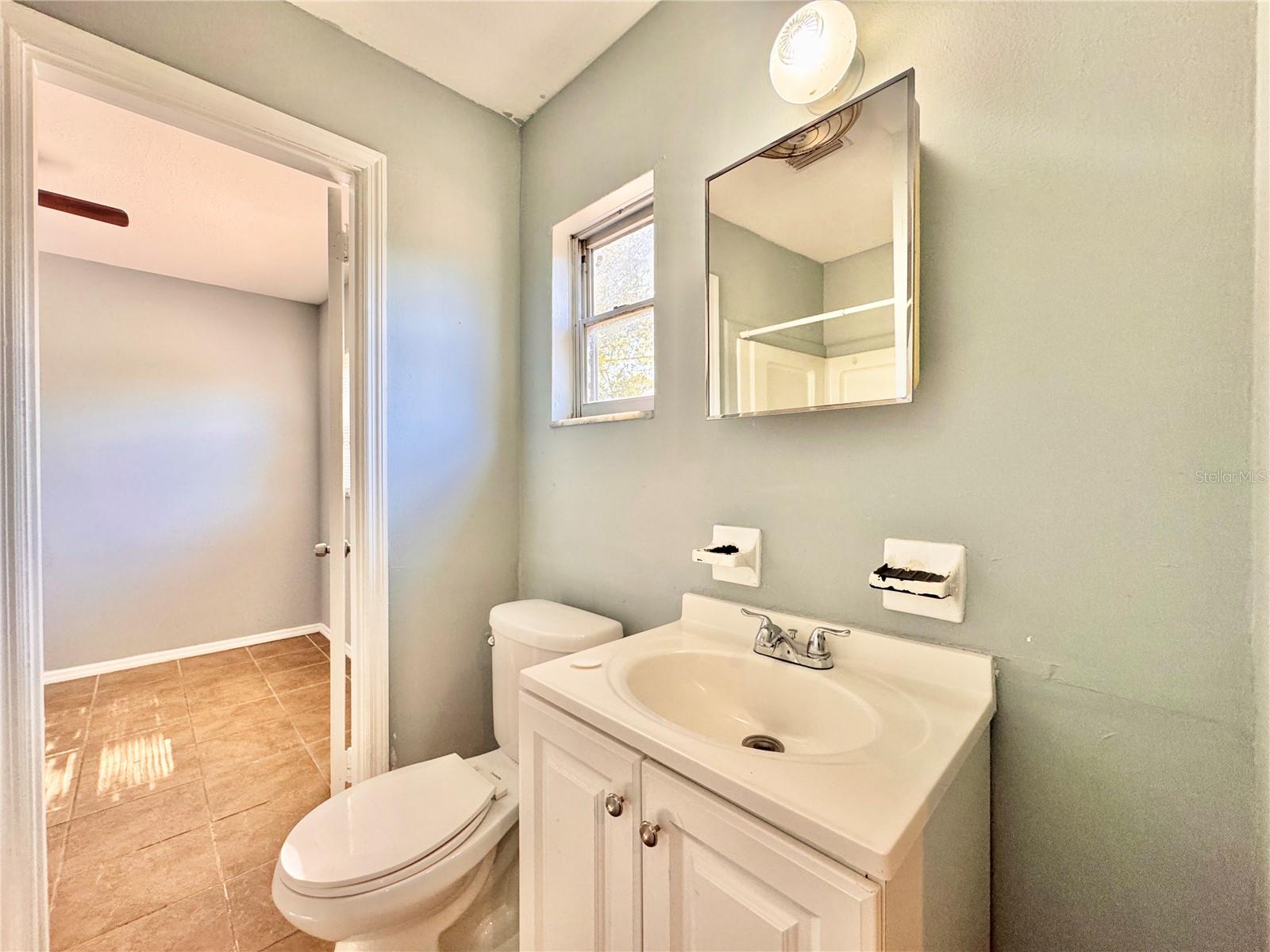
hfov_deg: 102.1
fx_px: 514
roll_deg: -0.3
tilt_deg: -1.1
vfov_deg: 85.7
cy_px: 476
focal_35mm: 14
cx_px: 635
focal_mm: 2.22
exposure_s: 1/120
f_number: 2.2
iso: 250
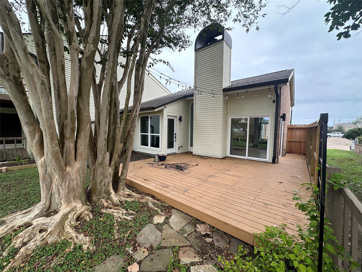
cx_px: 181
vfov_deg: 85.7
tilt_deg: -1.7
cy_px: 136
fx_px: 146
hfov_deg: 102.1
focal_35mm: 14
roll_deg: -1.1
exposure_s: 1/300
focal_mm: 2.22
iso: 40
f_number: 2.2
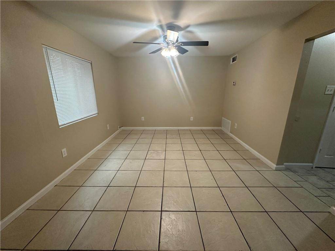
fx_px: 135
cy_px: 126
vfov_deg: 85.7
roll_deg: +0.3
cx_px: 168
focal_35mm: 14
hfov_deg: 102.1
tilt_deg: -13.8
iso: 250
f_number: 2.2
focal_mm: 2.22
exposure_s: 1/60
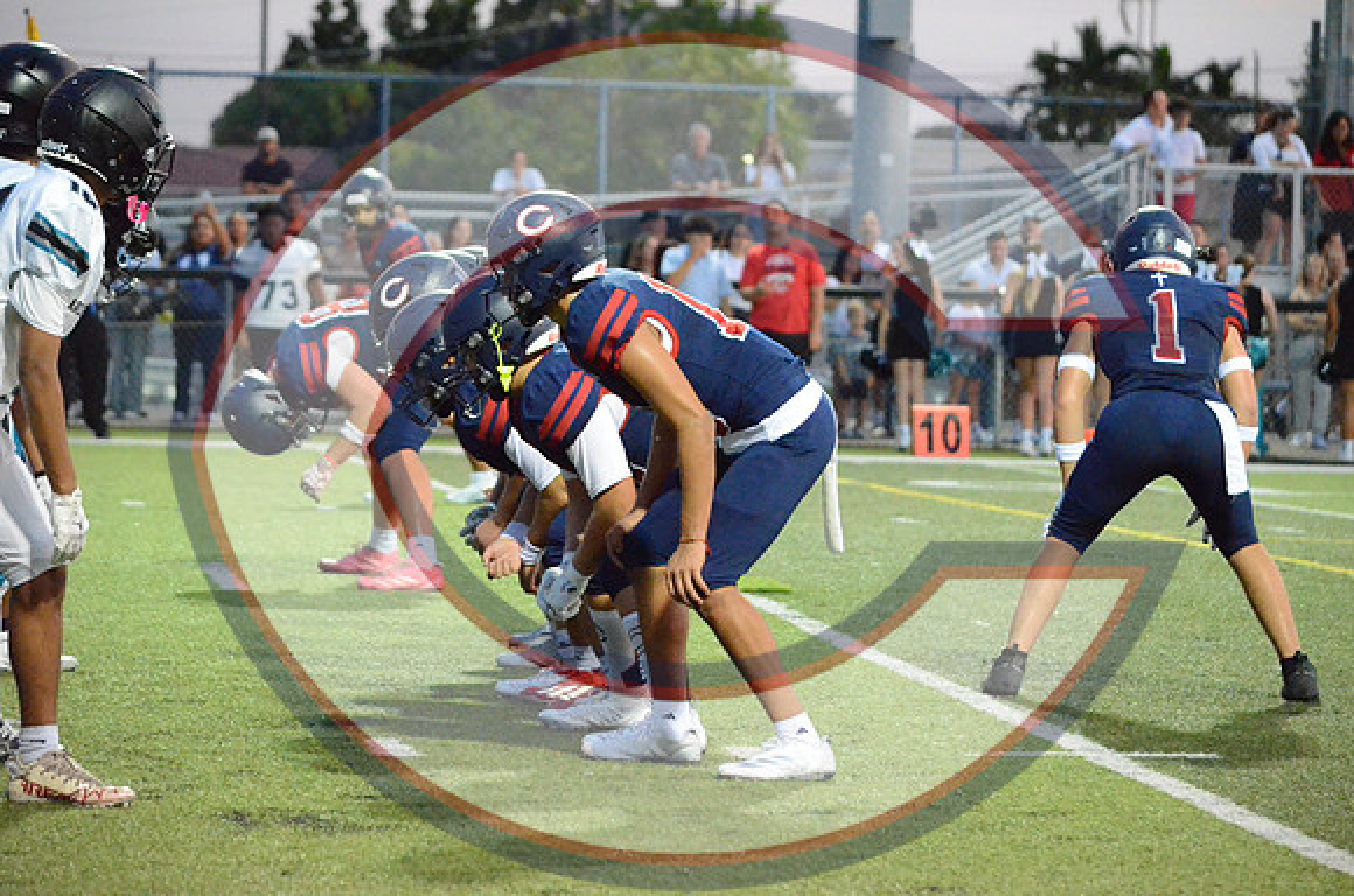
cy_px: 448
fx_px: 7318
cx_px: 677
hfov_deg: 10.6
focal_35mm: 195
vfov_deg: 7.0
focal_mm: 130
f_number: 4.8
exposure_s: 1/500
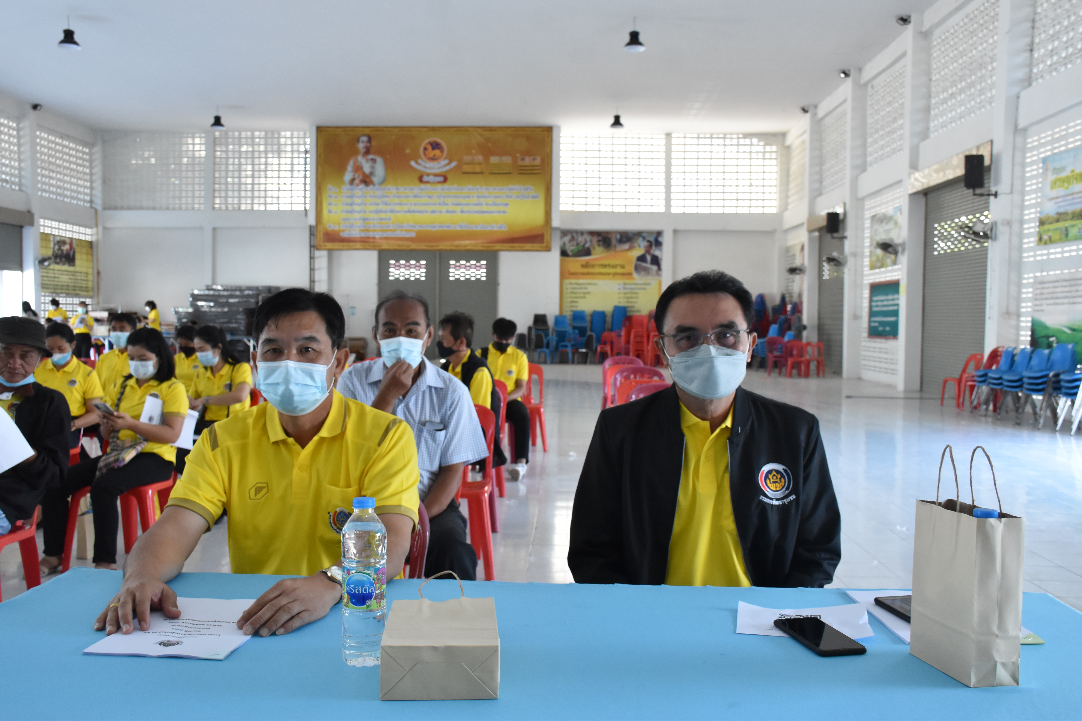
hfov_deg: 55.1
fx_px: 1037
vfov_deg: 38.4
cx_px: 541
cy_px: 360
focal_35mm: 34
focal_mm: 23
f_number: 6.3
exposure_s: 1/125
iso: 2000
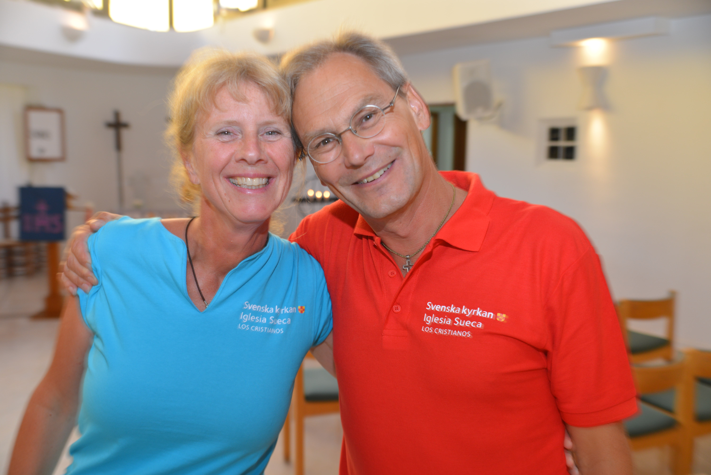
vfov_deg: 37.9
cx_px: 356
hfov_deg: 54.4
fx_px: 691
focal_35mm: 35
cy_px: 238
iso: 400
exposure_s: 1/60
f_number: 4
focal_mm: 35
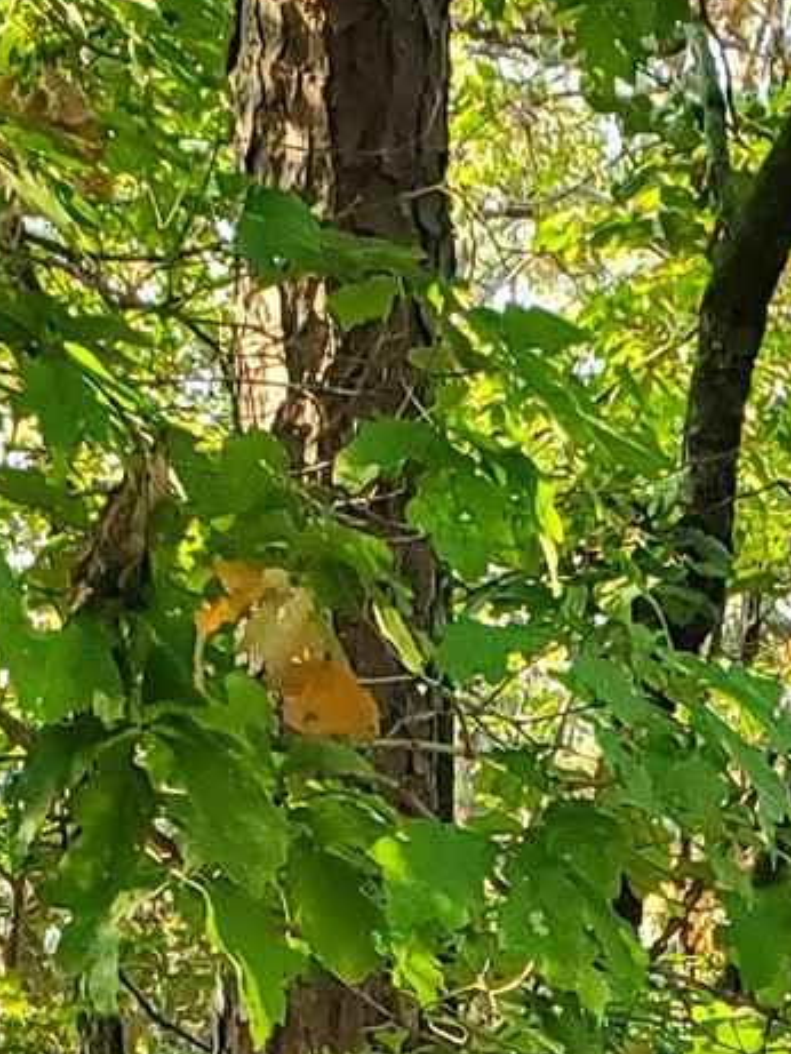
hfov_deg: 11.2
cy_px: 2161
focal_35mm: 130
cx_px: 887
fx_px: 3959
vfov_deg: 13.0
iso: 320
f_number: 2.4
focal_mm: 4.3
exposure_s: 1/120
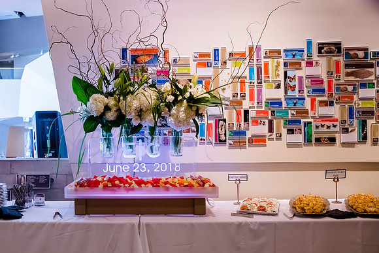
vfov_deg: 36.5
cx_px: 133
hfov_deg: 51.9
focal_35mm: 36
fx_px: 383
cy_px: 127
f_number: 4.5
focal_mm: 28
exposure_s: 1/160
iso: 2000
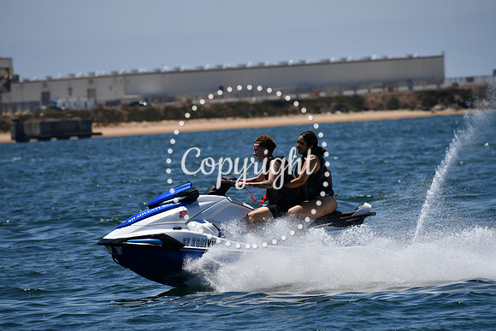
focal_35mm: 405
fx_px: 5581
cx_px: 248
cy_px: 166
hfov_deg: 5.1
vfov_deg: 3.4
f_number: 7.1
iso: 200
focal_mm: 270
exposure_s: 1/1600
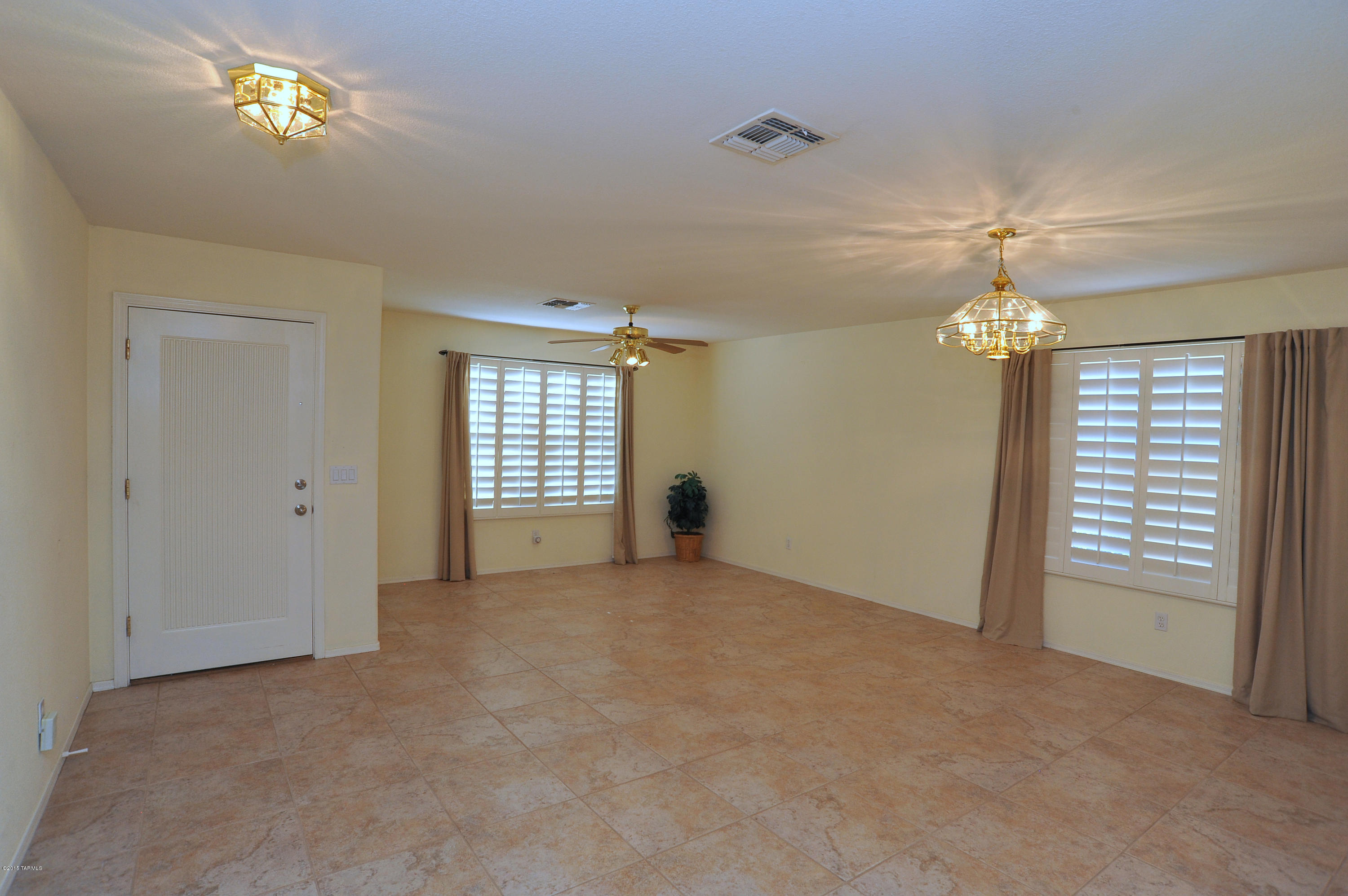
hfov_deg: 90.0
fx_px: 674
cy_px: 448
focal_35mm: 18
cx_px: 674
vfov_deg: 67.3
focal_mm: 18
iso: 1000
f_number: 9
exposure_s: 1/30
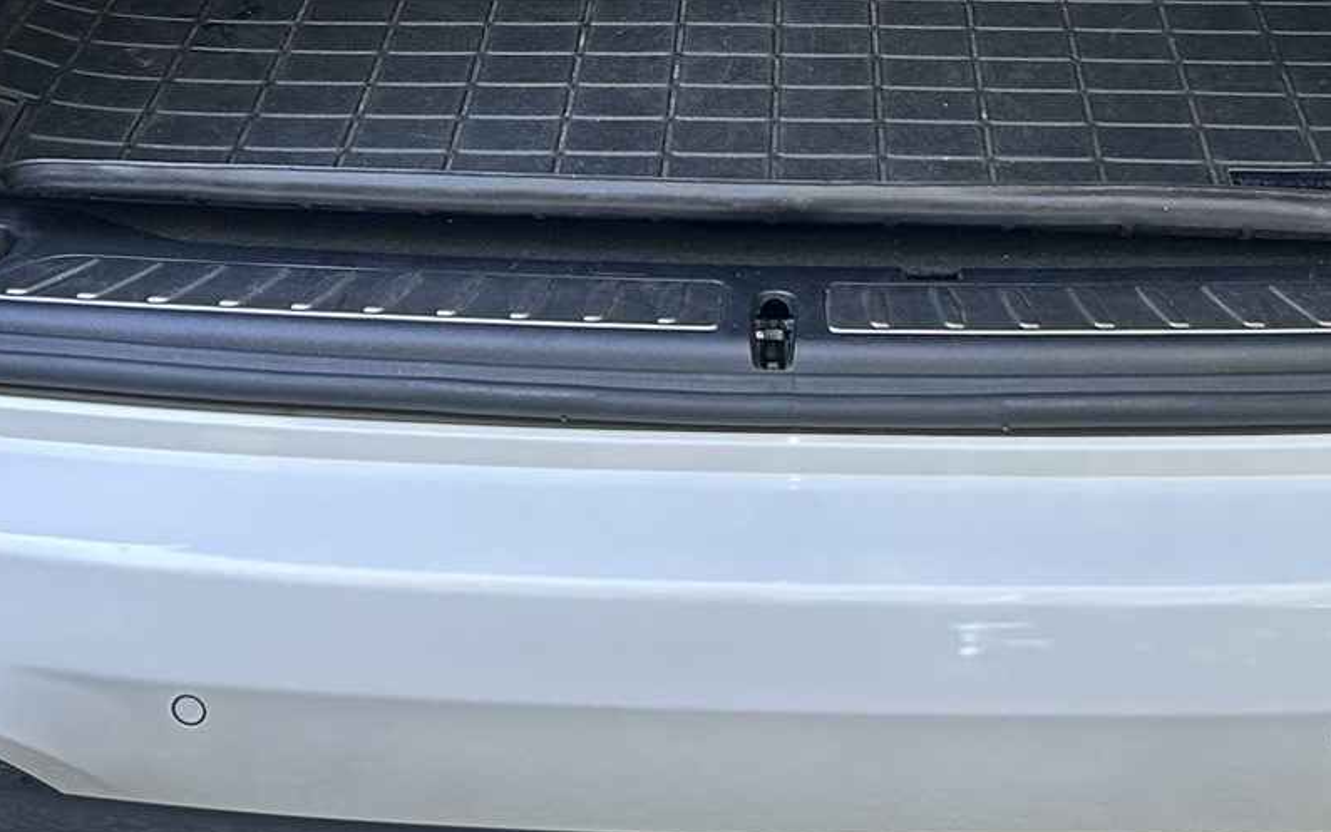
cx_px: 707
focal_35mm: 71
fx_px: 2576
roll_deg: -4.7
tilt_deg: -18.7
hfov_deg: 29.0
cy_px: -189
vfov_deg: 17.4
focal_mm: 5.7
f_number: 1.5
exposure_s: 1/121
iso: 125
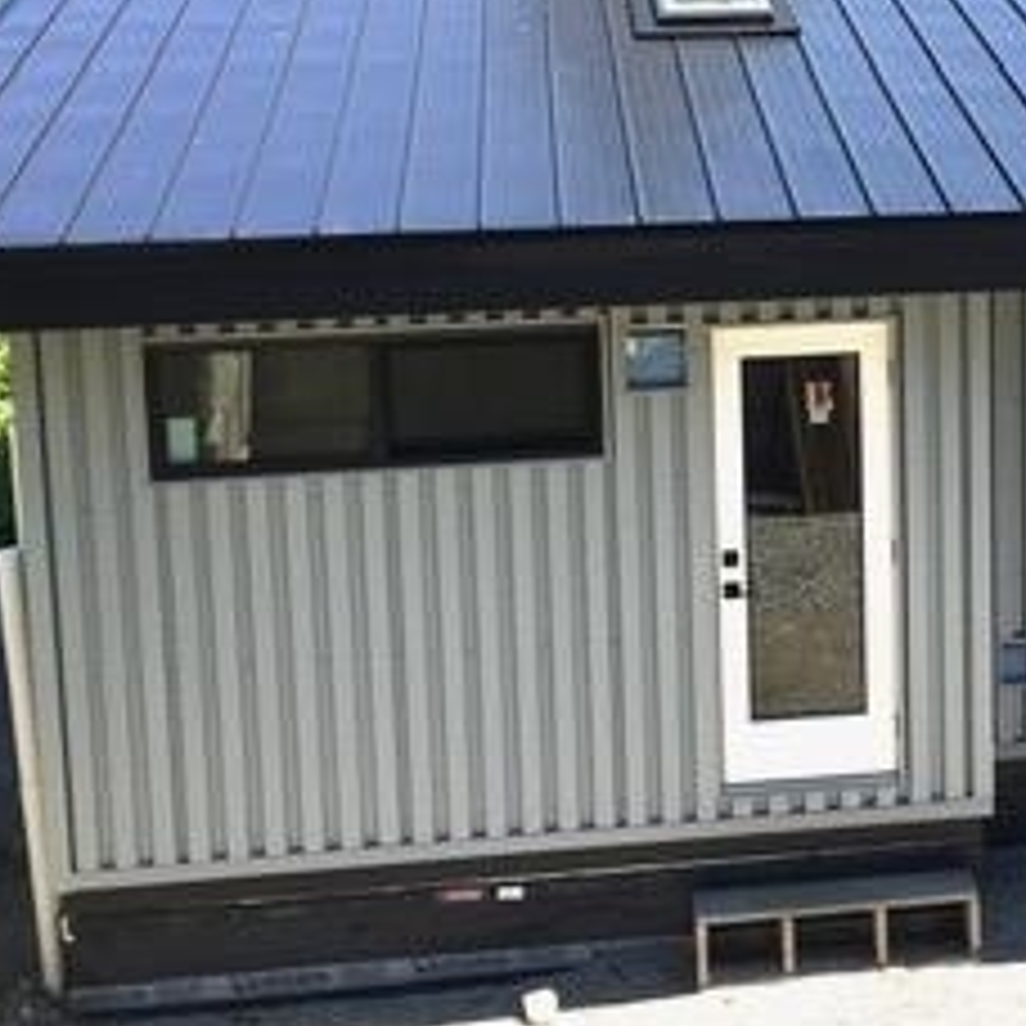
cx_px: 945
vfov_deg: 23.7
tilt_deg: -10.5
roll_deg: +1.7
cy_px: 252
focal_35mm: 72
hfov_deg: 23.3
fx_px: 2414
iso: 25
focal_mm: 4.15
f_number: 2.2
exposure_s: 1/1221
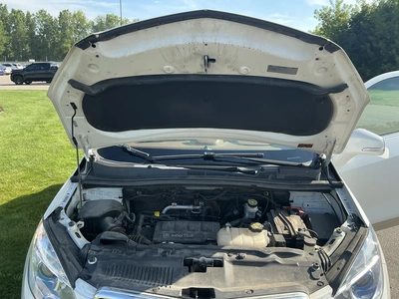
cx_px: 200
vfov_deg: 49.7
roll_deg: -1.9
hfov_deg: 63.4
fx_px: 323
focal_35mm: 28
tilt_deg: -13.9
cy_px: 150
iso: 25
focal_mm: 3
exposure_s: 1/606
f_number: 1.8
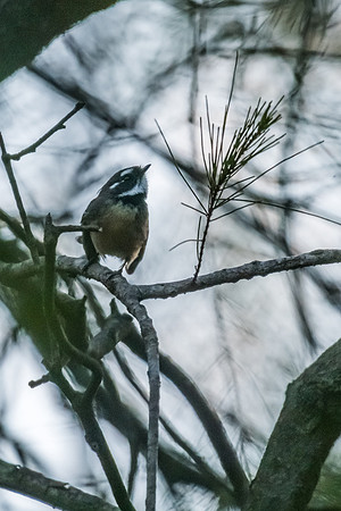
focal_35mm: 1170
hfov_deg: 1.2
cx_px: 136
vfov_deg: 1.8
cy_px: 172
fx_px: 16629
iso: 2500
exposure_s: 1/1000
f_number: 5.6
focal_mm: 500
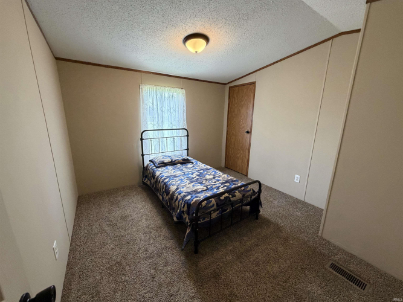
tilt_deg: -13.9
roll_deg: -0.9
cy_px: 151
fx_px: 163
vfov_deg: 85.7
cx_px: 202
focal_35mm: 14
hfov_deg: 102.1
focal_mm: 2.22
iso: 400
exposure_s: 1/60
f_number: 2.2
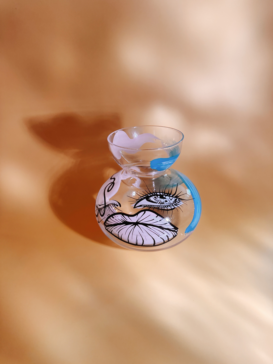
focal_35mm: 24
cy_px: 182
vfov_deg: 71.6
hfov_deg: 56.8
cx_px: 136
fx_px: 252
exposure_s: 1/59
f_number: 1.78
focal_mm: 6.76
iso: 400
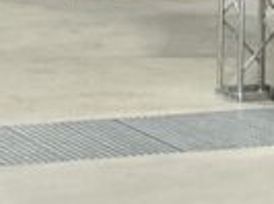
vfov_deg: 6.6
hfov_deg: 8.9
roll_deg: -0.5
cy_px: -25
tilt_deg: -4.6
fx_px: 1768
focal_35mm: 224
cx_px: 80
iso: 125
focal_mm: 3
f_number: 1.8
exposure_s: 1/60
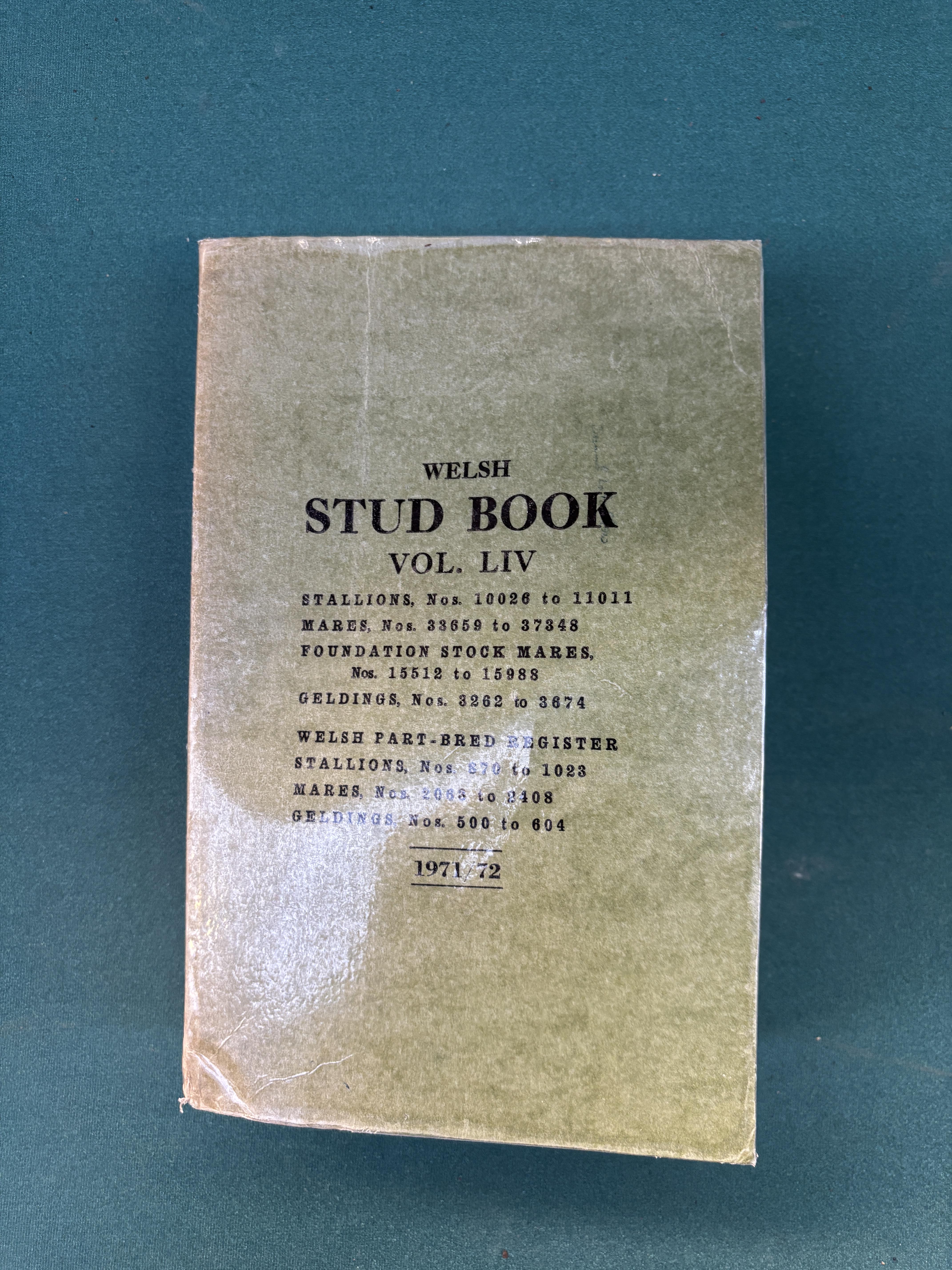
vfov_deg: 67.3
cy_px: 635
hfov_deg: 53.1
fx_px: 953
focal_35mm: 26
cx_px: 476
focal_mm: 5.96
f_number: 1.6
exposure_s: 1/50
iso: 200
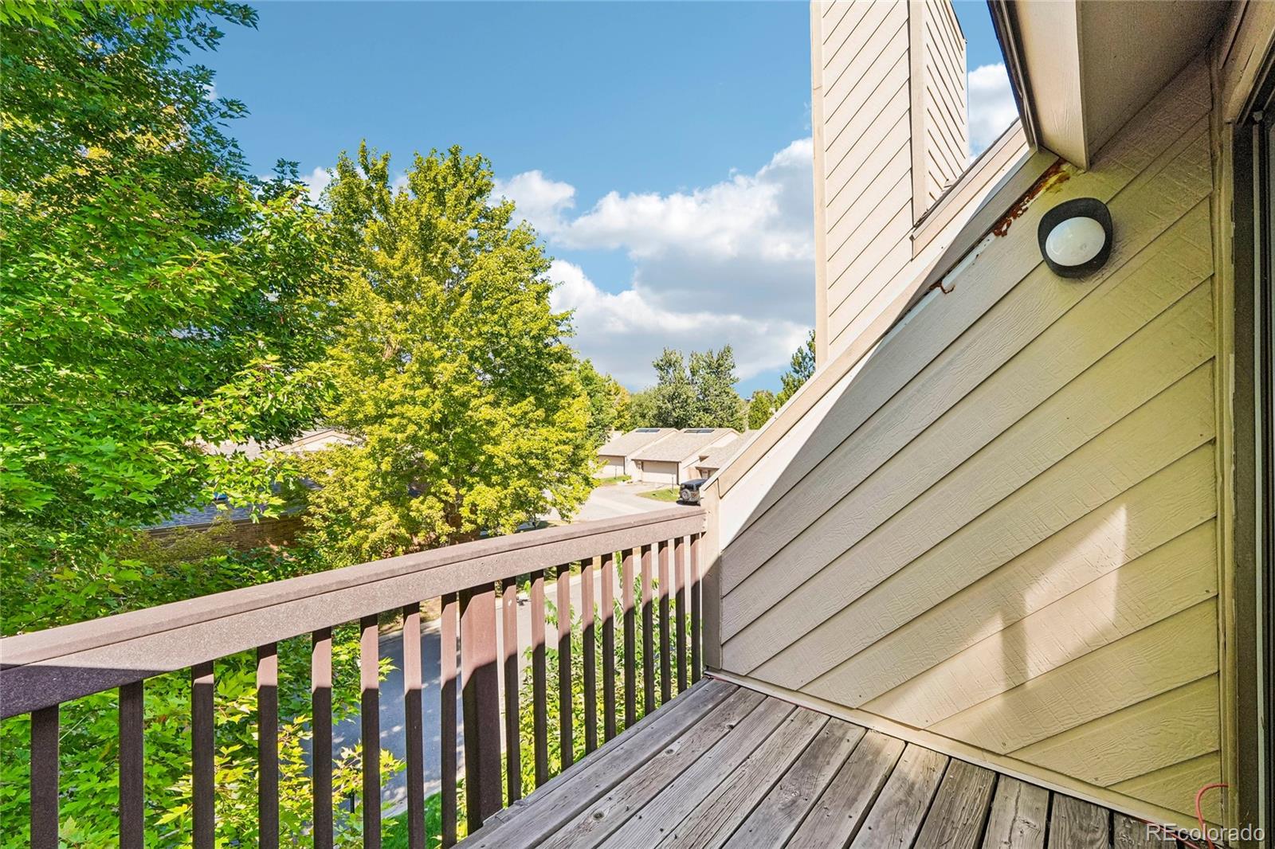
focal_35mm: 15
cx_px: 638
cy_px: 424
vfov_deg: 77.3
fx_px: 531
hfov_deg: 100.4
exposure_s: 1/320
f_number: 8
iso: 800
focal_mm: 10
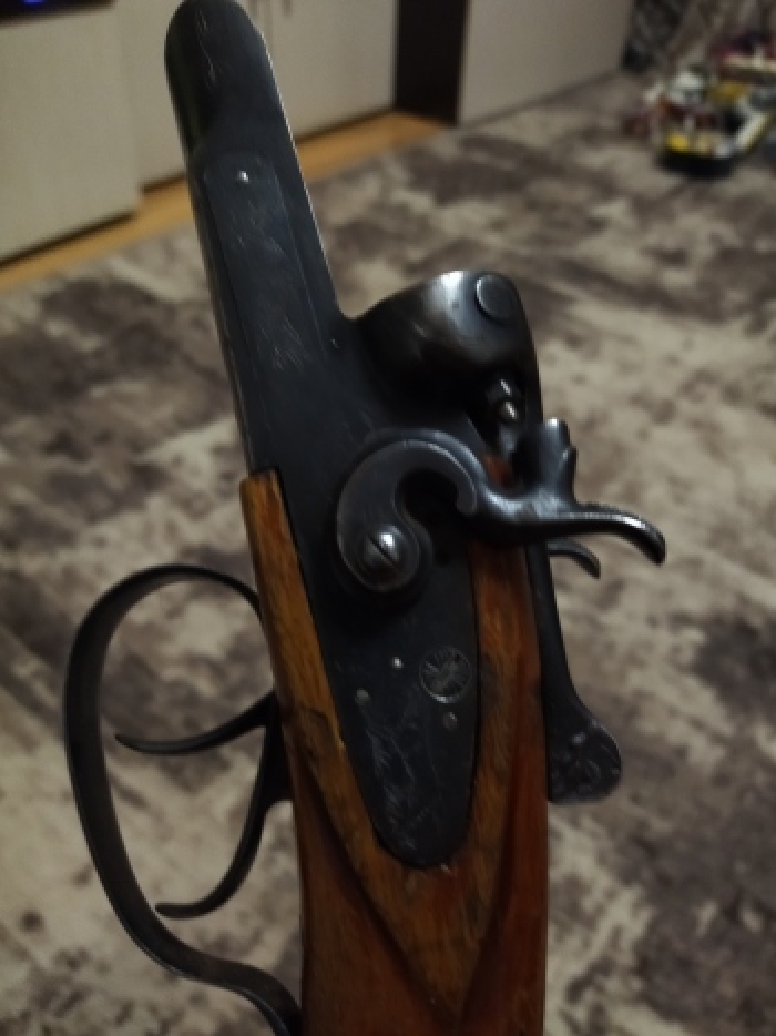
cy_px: 518
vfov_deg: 65.3
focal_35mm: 27
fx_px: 807
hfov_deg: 51.3
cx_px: 388
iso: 891
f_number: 1.79
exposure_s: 1/17
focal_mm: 4.74
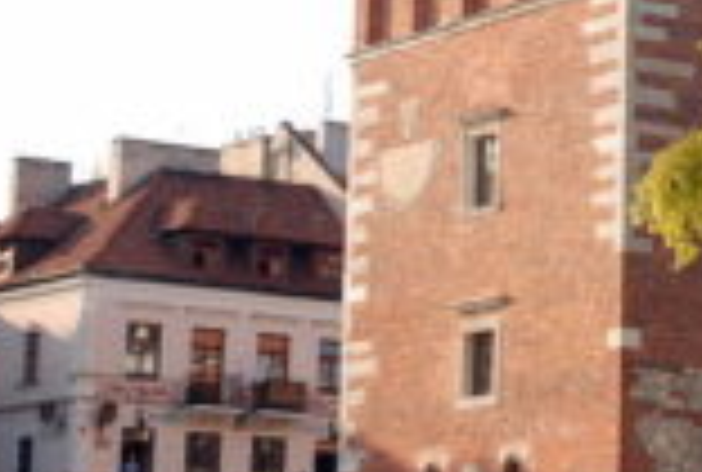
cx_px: 1058
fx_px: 2906
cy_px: 101
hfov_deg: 13.0
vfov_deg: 9.3
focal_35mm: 149
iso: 200
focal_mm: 31
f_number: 7.1
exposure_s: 1/200
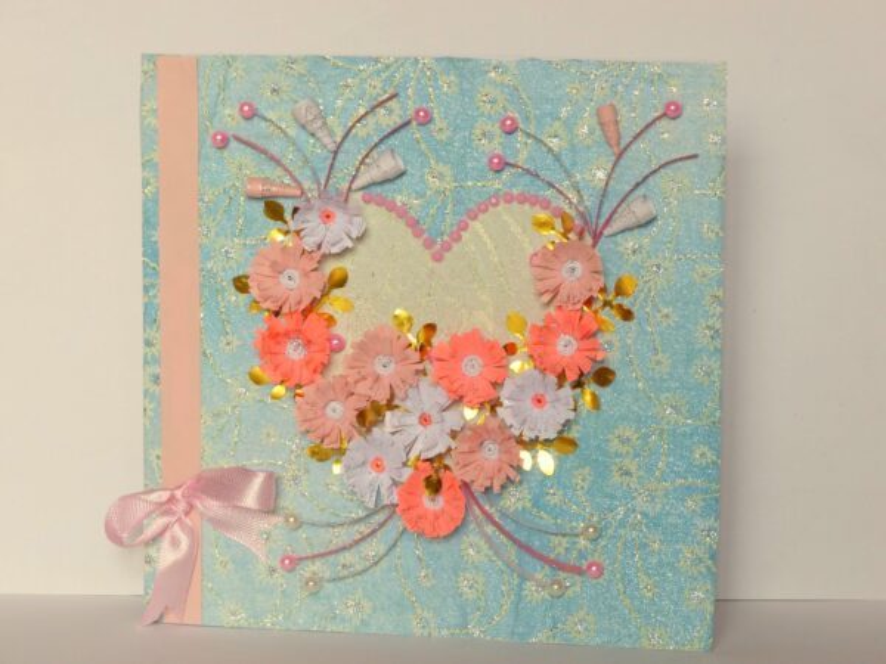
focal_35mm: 91
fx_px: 2329
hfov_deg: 21.5
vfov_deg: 16.2
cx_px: 443
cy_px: 332
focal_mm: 16.4
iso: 100
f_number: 4
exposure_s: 1/125
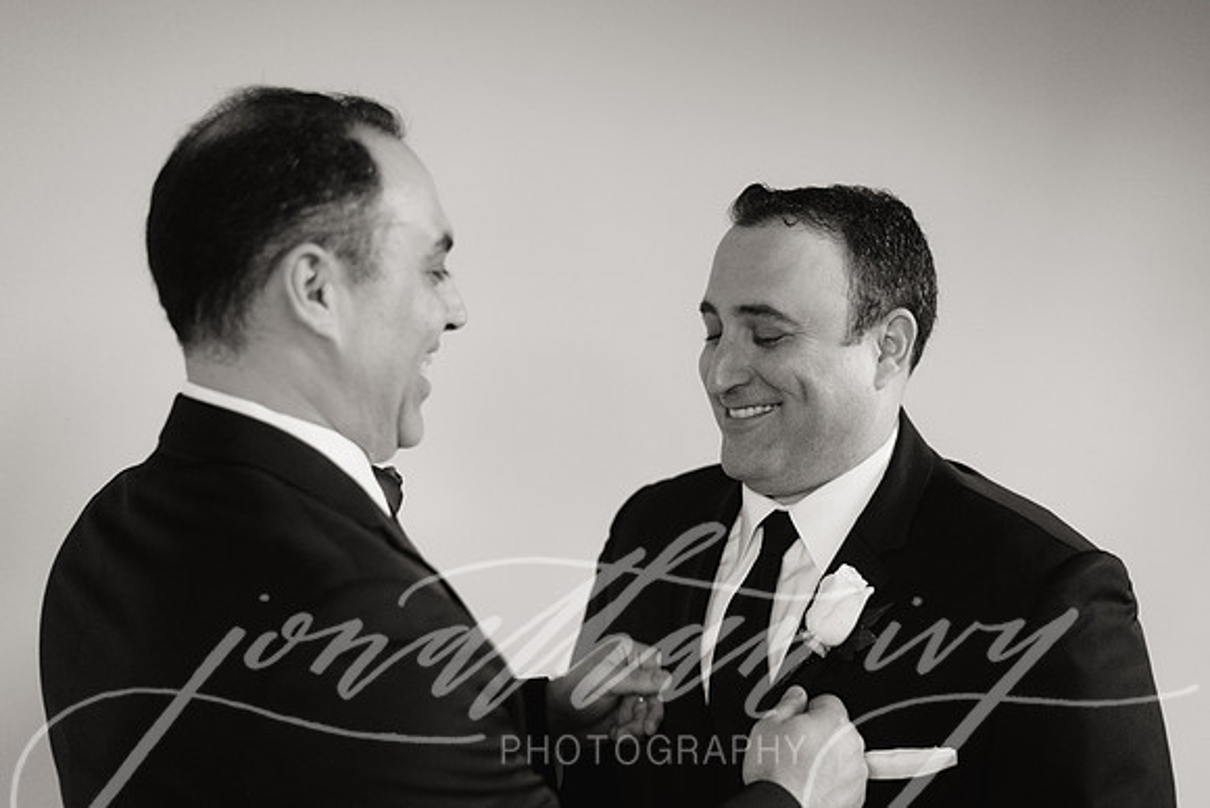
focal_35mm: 53
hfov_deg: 37.3
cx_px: 613
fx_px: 1790
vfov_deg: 25.4
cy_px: 378
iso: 1600
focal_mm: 50
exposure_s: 1/160
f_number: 2.2
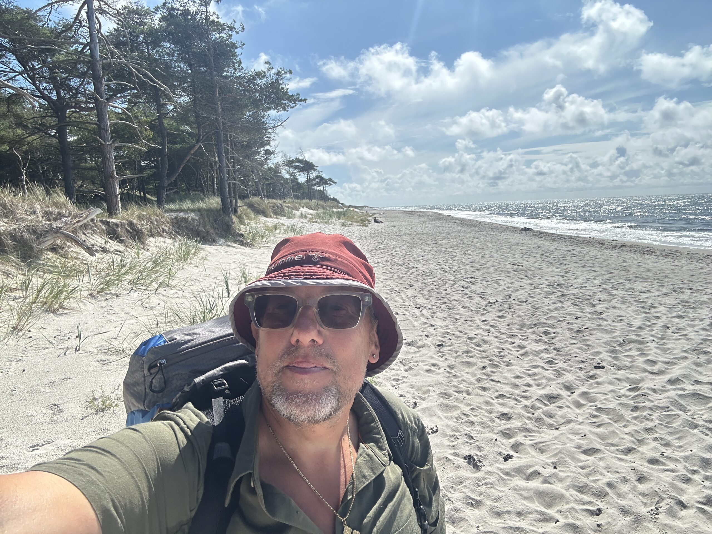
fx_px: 473
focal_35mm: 23
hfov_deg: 73.9
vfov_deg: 58.9
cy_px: 267
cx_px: 356
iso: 25
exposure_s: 1/1996
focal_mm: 2.69
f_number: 1.9
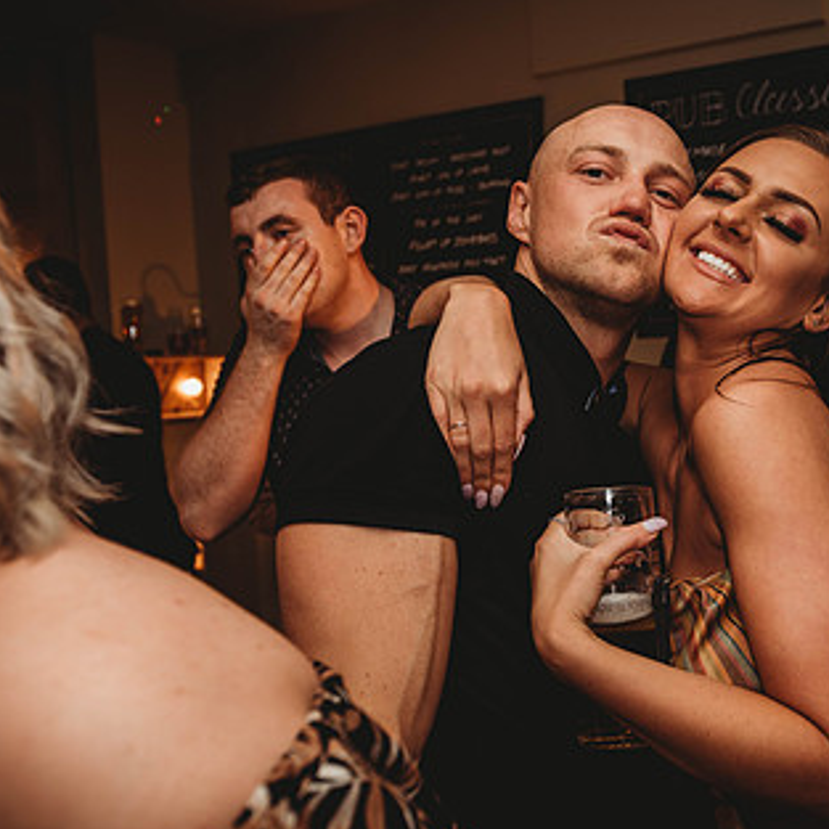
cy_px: 401
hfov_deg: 39.9
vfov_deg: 40.9
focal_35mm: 41
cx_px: 614
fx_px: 1111
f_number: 4
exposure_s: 1/80
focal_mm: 26
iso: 400
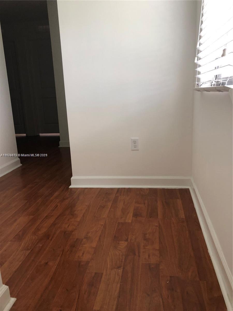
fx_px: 251
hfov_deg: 49.7
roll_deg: +3.1
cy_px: 156
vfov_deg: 63.4
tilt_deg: -14.2
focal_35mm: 28
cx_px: 116
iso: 32
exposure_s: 1/24
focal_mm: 3.99
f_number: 1.8
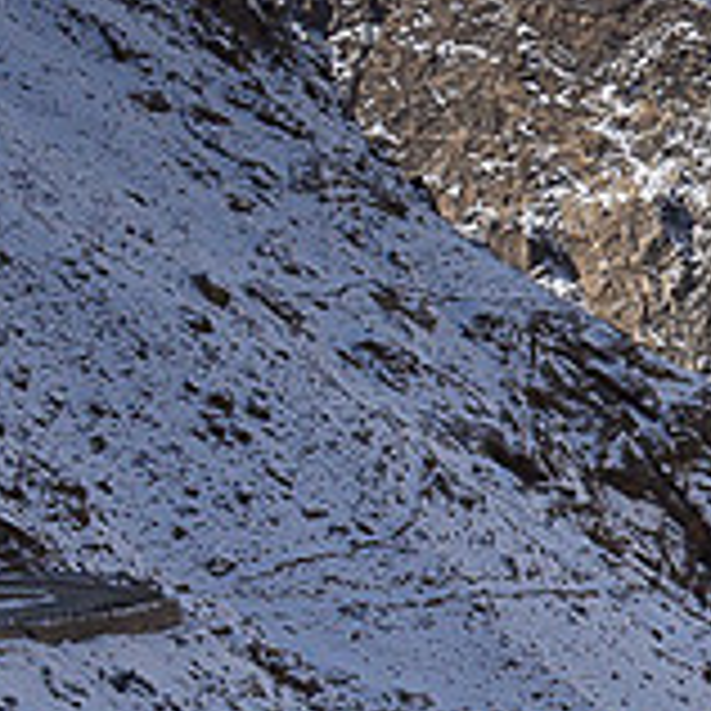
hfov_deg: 7.6
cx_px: 1675
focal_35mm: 216
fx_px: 5019
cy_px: -149
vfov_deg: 8.0
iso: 400
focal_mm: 50
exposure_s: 1/1250
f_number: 14
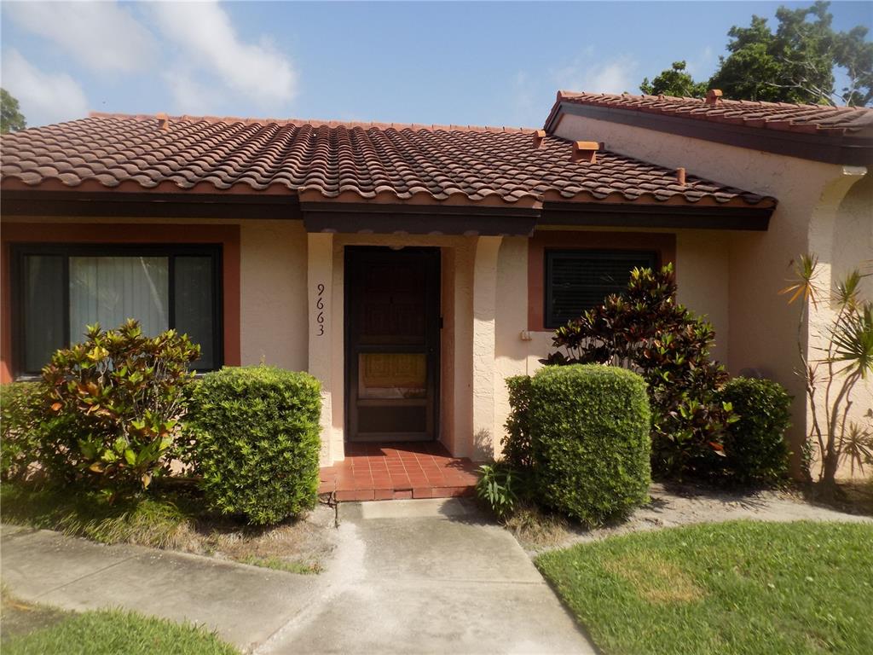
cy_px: 328
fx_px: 681
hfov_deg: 65.3
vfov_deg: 51.4
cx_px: 436
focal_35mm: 27
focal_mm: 4.8
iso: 80
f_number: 3.2
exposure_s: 1/800
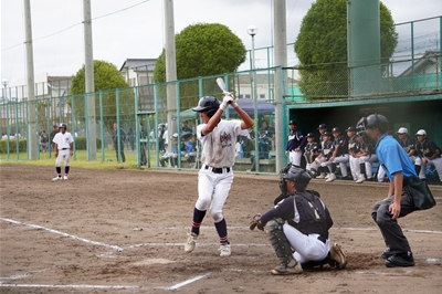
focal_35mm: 88
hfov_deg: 23.0
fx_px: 1086
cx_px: 221
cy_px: 147
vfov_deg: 15.4
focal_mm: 59
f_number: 5.6
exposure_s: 1/250
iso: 100
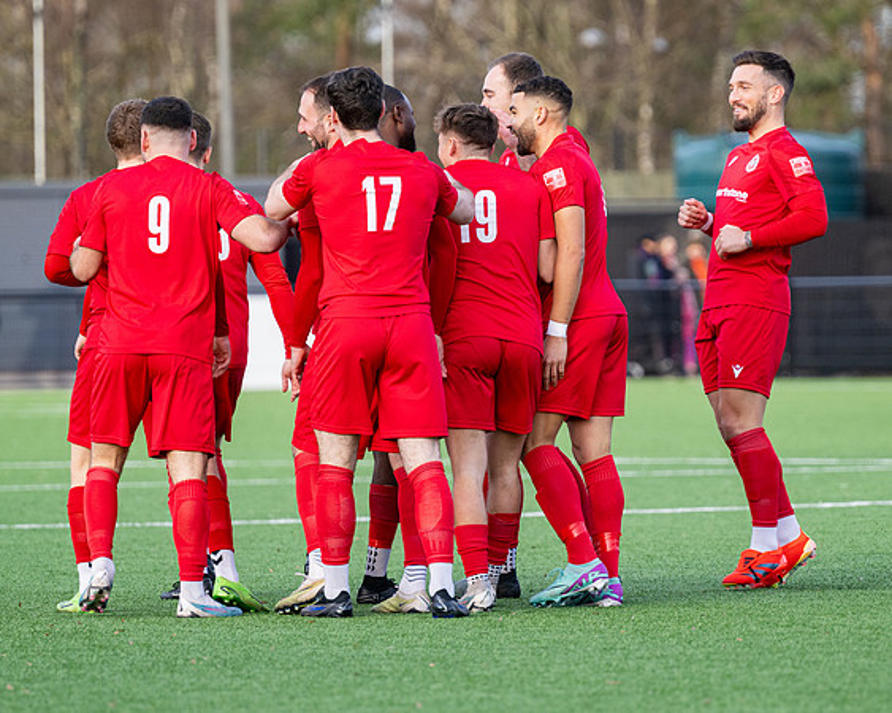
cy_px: 358
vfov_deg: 4.0
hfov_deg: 5.0
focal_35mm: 391
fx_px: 10306
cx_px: 514
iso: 400
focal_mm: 240
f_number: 4
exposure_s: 1/1000
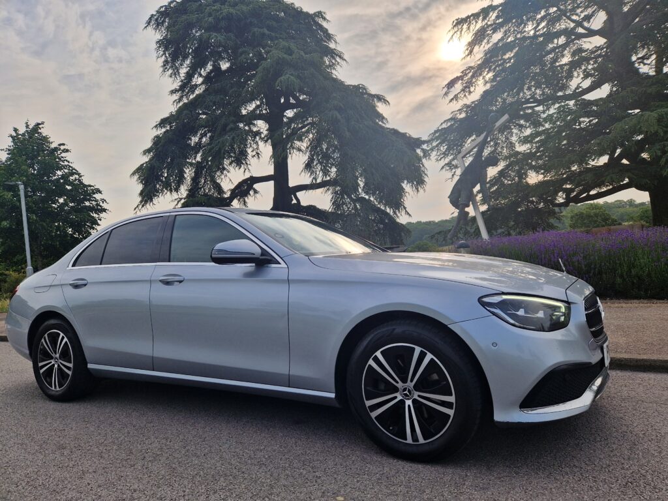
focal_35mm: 23
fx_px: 444
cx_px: 334
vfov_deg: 58.9
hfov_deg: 73.9
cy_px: 250
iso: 50
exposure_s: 1/1800
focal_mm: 5.4
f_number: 1.8
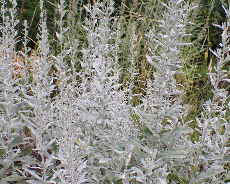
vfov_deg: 26.2
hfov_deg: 32.5
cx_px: 116
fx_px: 395
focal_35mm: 58
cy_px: 83
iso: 100
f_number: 4
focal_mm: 7.84
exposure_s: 1/250
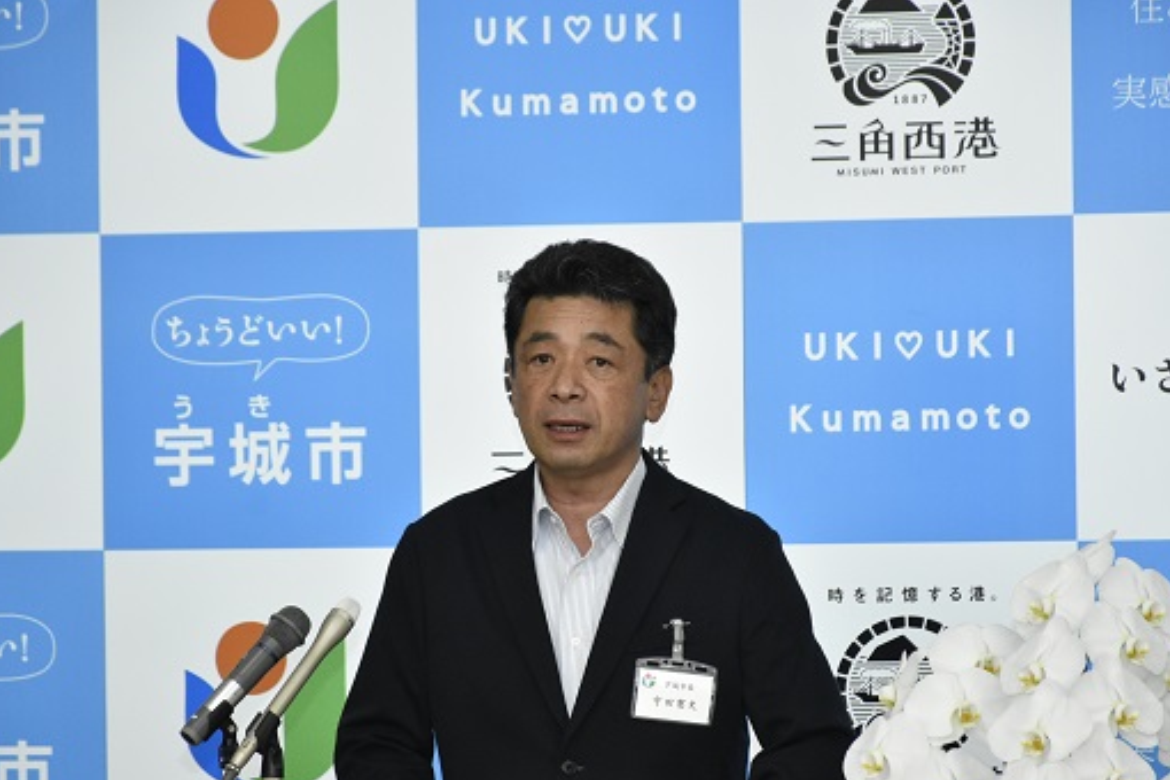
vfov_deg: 5.6
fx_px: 8027
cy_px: 457
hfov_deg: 8.3
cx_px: 585
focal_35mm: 247
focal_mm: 140
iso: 3200
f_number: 5.6
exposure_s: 1/250
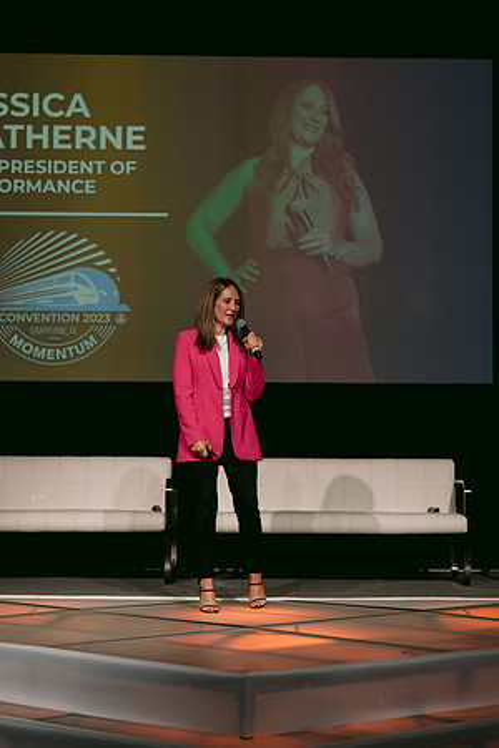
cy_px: 374
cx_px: 250
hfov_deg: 16.1
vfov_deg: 23.9
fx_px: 1767
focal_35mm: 85
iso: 400
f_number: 3.2
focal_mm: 85
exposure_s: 1/320
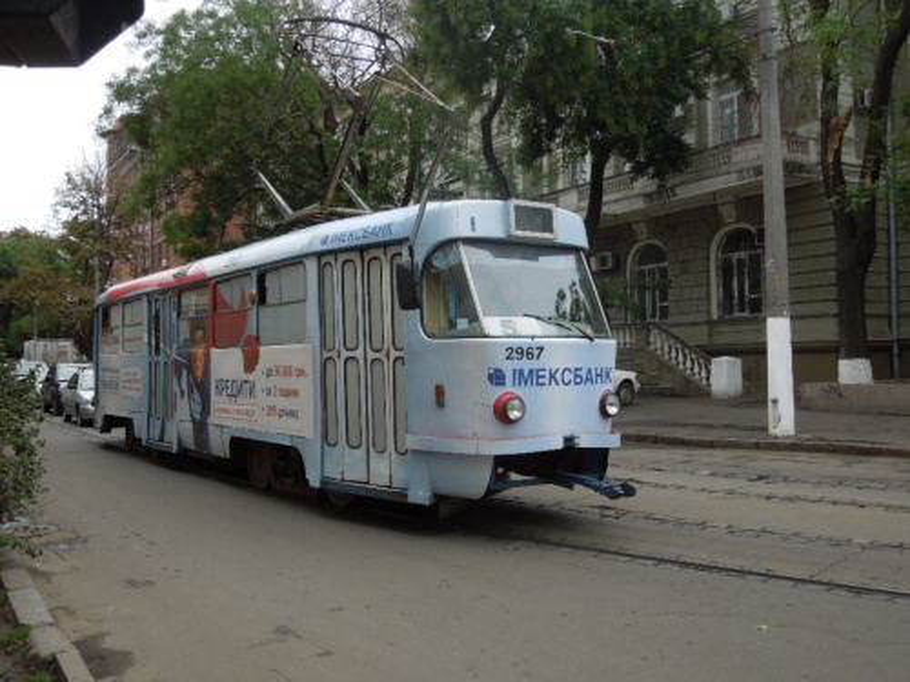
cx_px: 455
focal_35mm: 35
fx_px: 920
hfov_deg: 52.6
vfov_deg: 40.7
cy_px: 341
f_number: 3.7
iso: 100
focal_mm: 6.3
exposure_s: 1/250
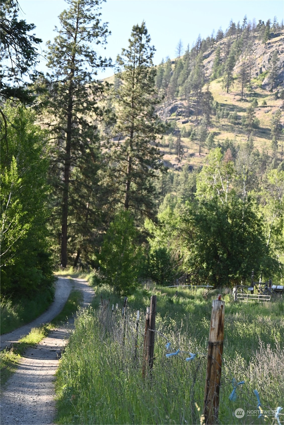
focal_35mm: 116
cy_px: 212
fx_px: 1367
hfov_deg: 11.9
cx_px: 142
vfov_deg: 17.7
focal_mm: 77
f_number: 4.8
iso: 720
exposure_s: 1/1000
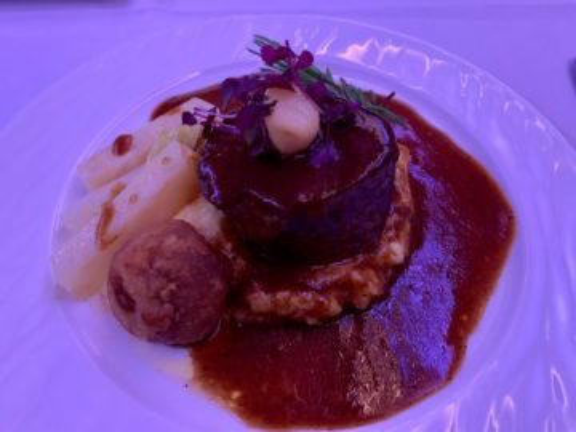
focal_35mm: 26
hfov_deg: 67.3
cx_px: 288
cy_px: 216
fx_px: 433
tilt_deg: -50.4
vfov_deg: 53.1
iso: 640
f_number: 1.8
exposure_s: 1/22
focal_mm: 4.25
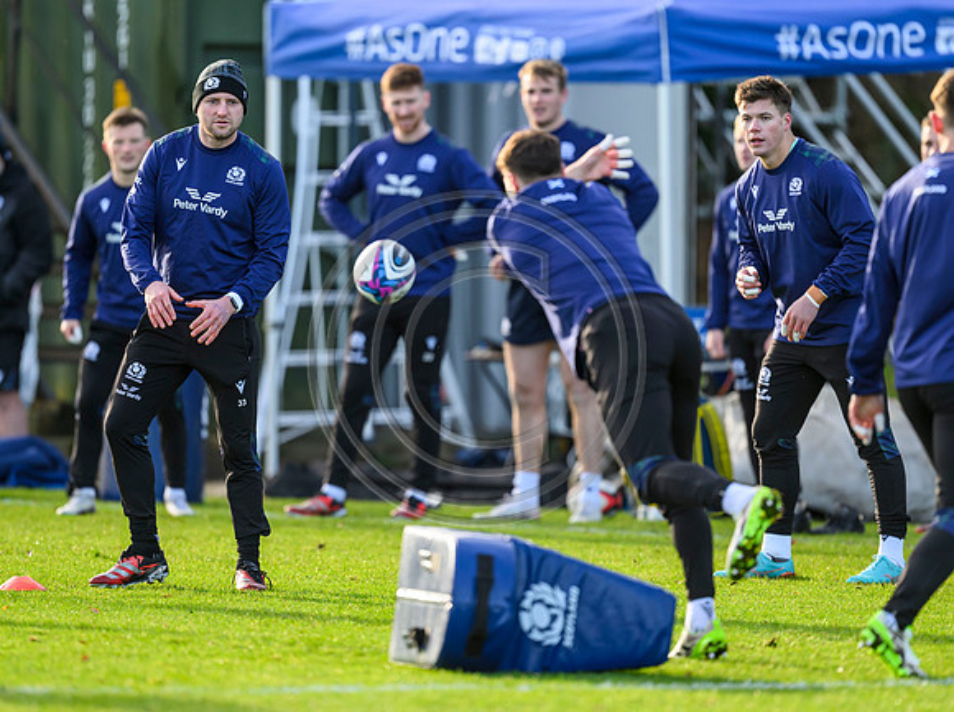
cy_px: 334
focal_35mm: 510
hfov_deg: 3.9
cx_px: 448
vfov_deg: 2.9
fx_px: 14039
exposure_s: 1/1250
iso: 640
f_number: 3.2
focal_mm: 400
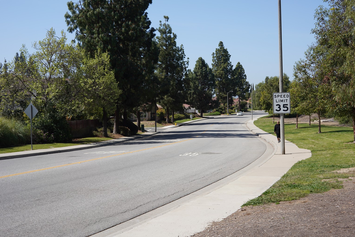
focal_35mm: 46
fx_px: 454
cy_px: 89
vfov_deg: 29.1
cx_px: 184
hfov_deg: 42.7
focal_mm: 35
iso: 100
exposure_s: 1/125
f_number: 11
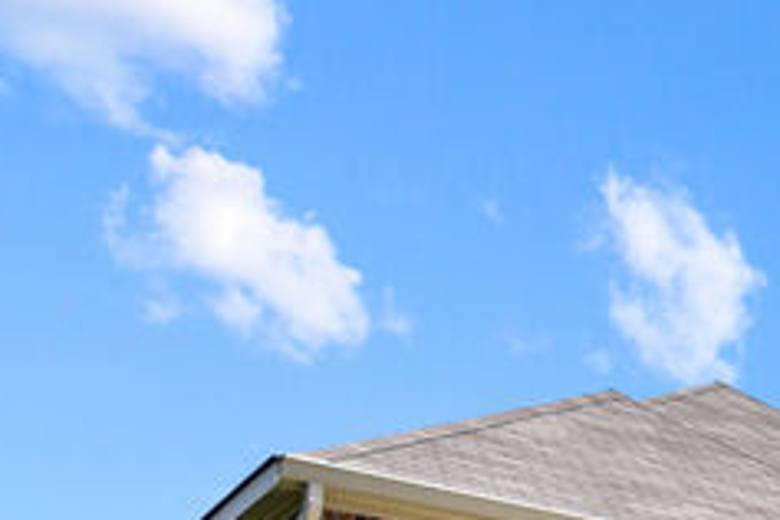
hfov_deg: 26.1
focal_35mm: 57
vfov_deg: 22.4
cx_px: 1158
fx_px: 1235
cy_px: 583
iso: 100
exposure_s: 1/320
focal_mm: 12
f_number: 7.1
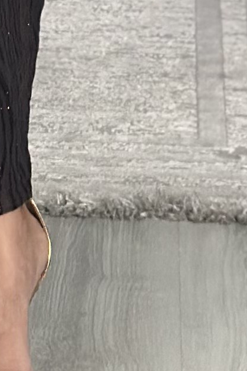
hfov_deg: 4.3
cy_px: -579
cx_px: -70
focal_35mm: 320
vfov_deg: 6.1
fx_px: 3295
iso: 200
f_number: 1.78
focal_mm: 6.86
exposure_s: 1/60
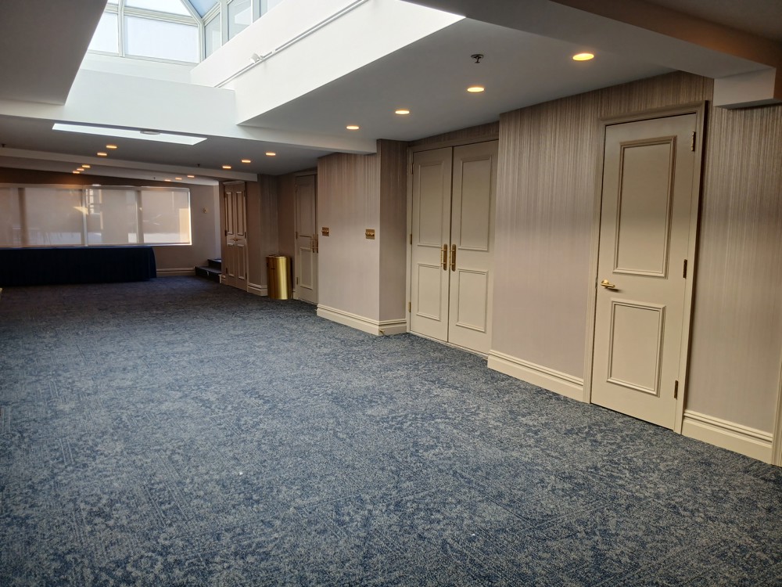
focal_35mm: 26
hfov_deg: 67.3
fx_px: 587
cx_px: 391
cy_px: 294
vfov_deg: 53.1
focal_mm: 3.98
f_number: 1.8
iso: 50
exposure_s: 1/60
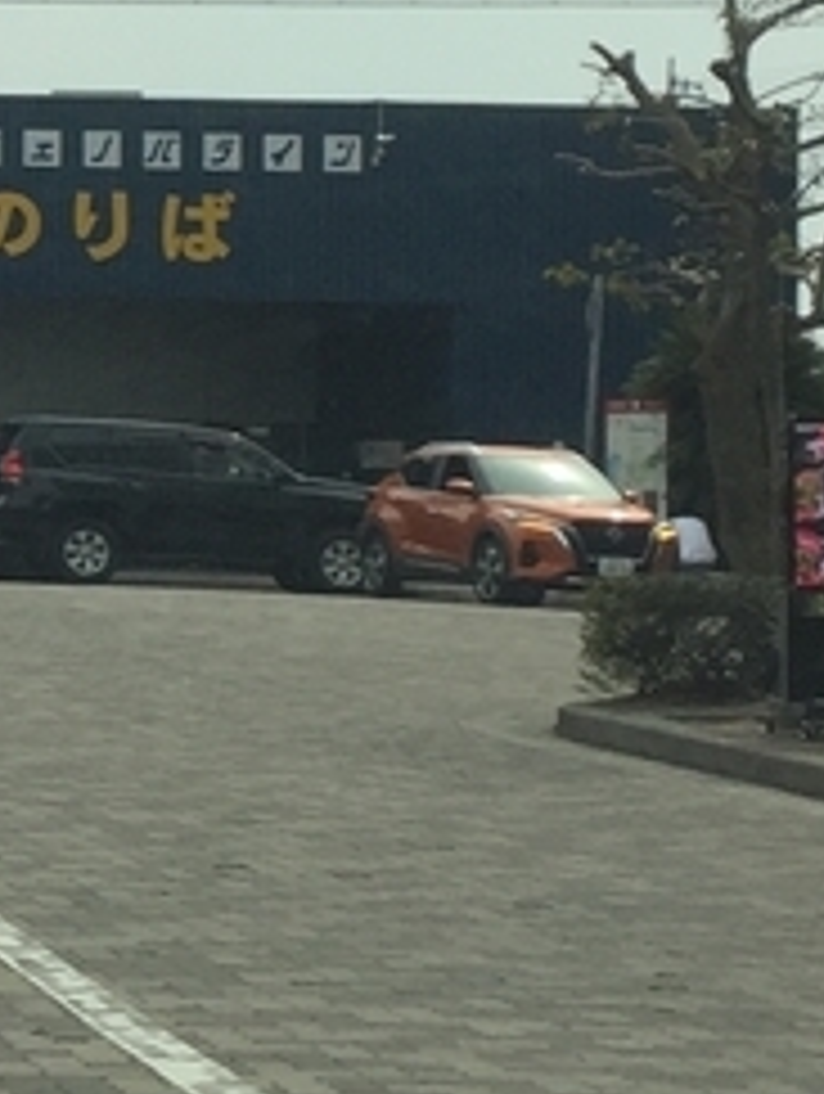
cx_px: -779
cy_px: 428
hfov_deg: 9.7
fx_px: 4527
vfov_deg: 13.8
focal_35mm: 143
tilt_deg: +1.5
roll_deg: +1.3
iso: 32
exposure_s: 1/1980
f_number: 2.2
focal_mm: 4.15
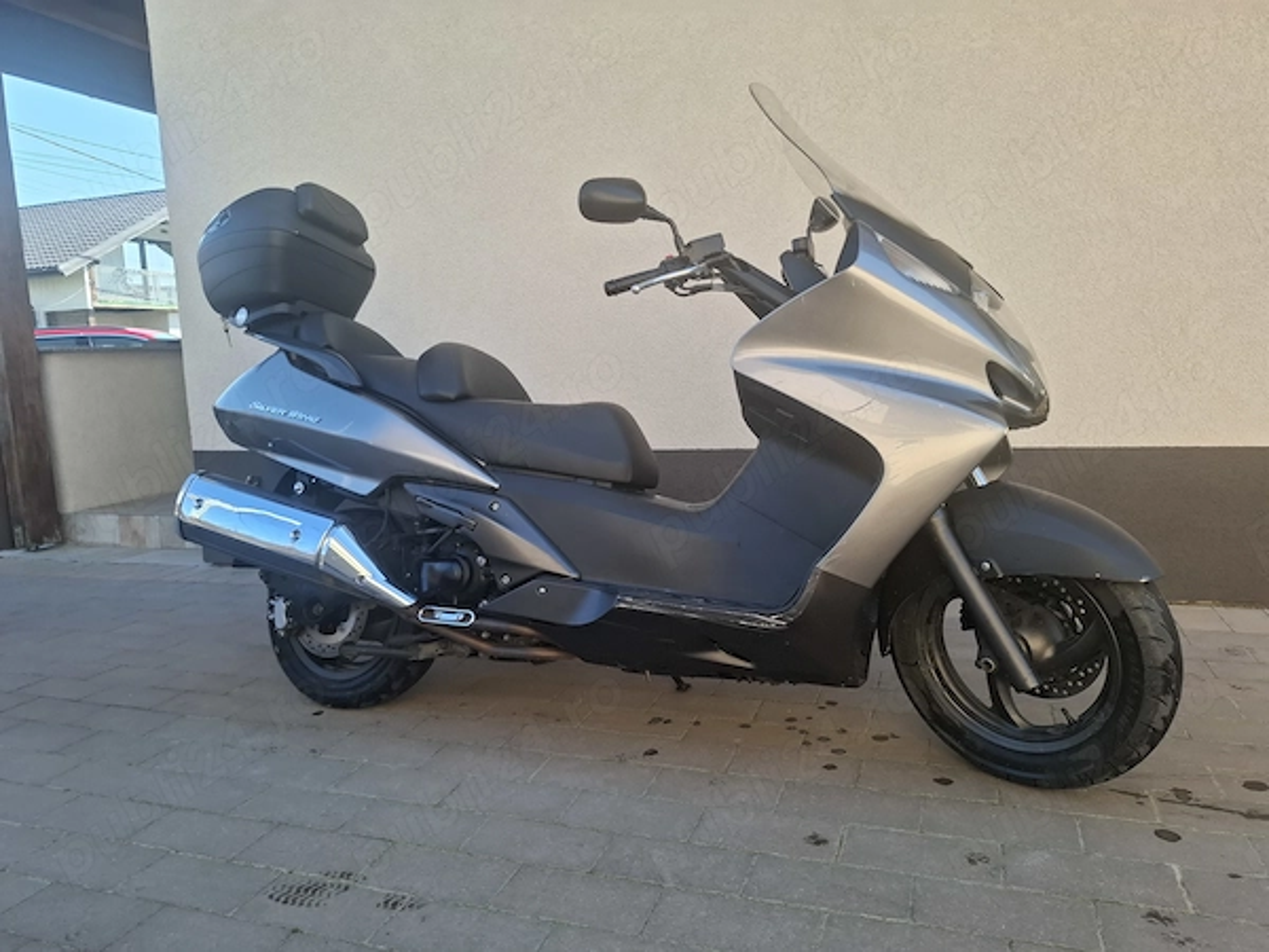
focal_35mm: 23
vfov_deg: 58.9
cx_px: 634
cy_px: 476
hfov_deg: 73.9
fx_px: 843
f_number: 1.8
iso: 50
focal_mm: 5.54
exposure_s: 1/307
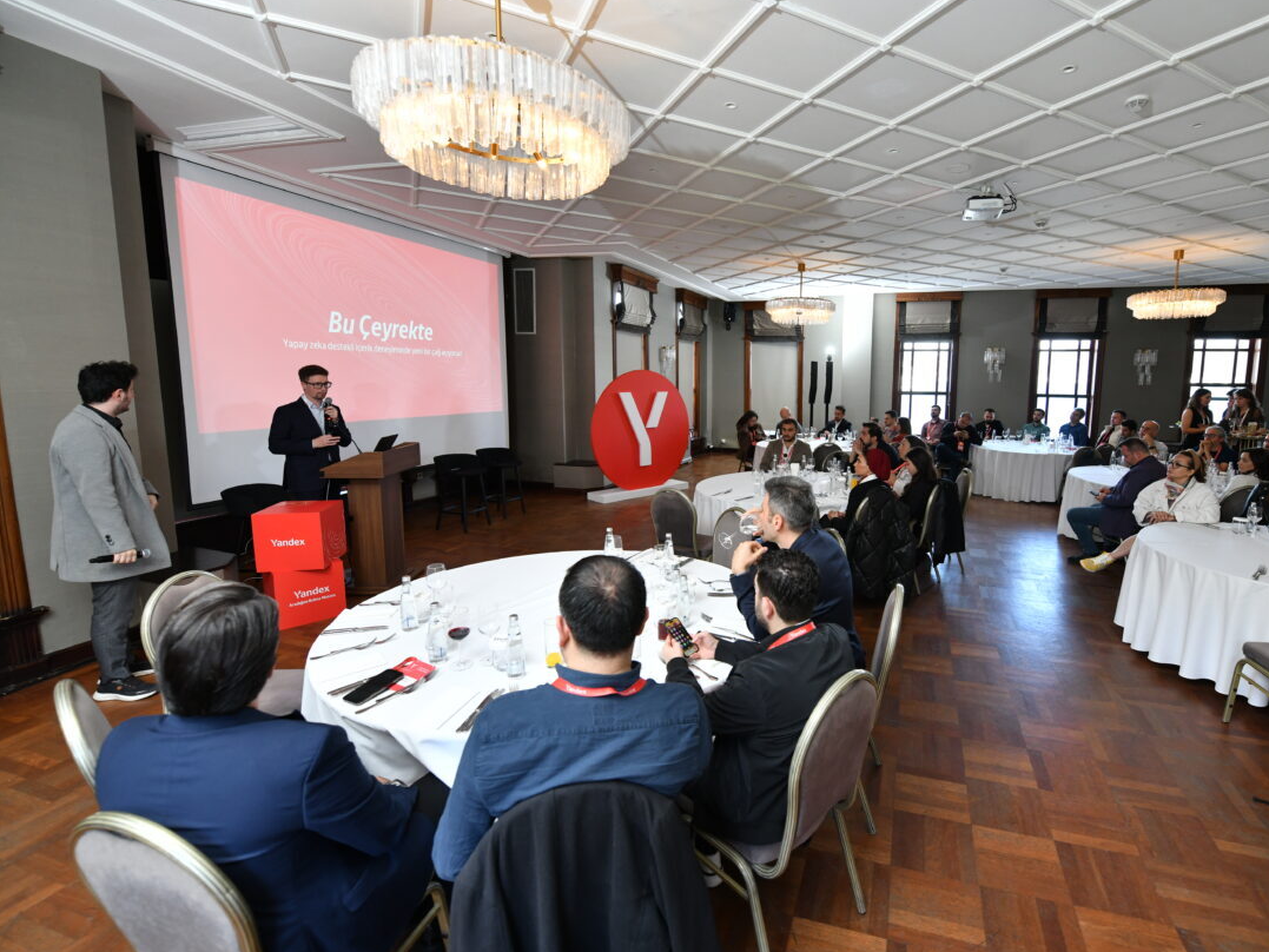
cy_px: 458
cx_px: 753
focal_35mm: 16
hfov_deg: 93.4
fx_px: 587
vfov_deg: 78.1
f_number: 3.5
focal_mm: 14
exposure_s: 1/160
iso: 800
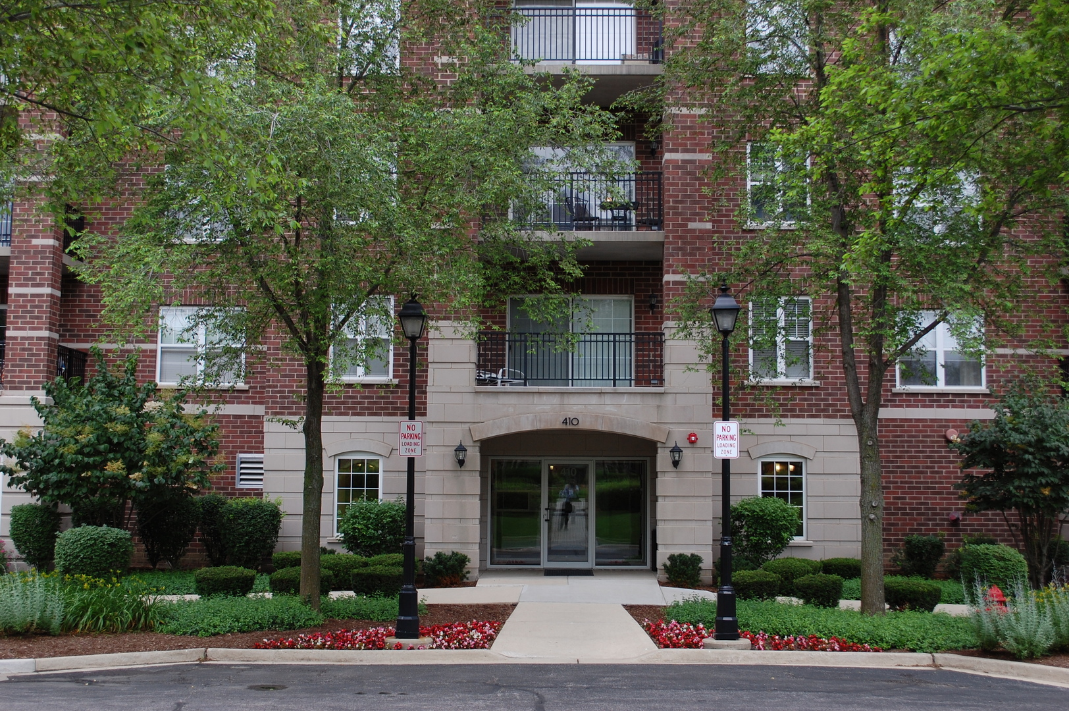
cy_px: 356
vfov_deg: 31.8
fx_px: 1246
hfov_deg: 46.4
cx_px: 534
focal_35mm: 42
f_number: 5.6
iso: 220
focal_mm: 28
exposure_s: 1/125
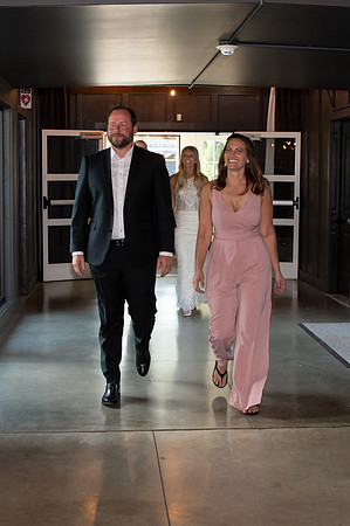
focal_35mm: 55
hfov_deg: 24.4
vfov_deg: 36.0
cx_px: 160
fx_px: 810
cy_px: 256
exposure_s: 1/160
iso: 1000
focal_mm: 24
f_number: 5
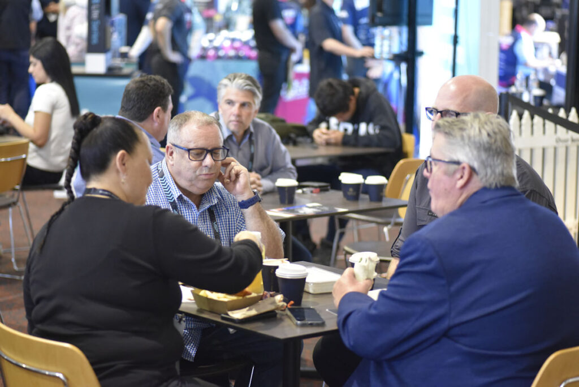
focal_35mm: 100
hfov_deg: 20.4
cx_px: 290
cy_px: 194
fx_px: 1609
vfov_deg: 13.7
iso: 5600
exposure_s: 1/125
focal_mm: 100
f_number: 2.8
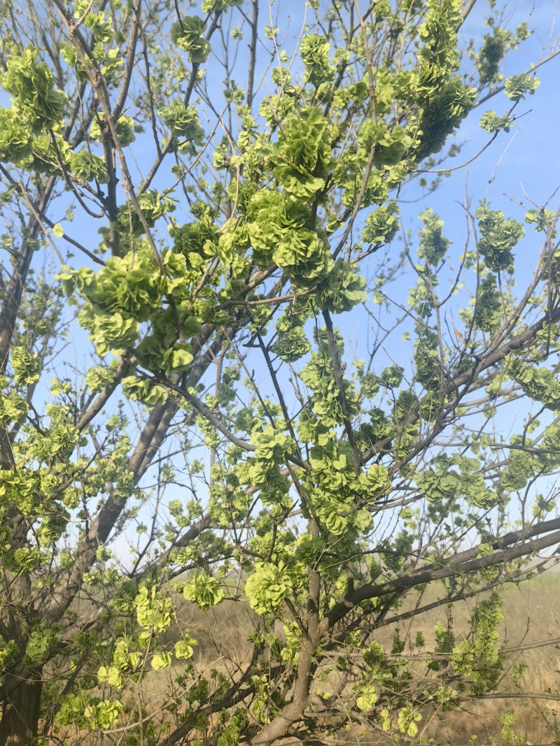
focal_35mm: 27
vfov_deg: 65.3
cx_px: 280
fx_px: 583
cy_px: 373
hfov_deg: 51.3
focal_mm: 5.75
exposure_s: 1/900
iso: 50
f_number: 2
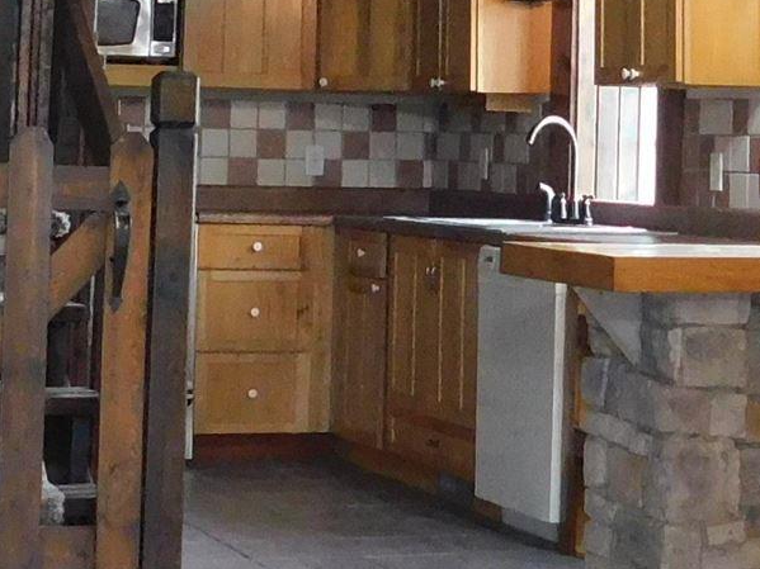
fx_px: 2590
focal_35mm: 118
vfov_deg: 12.2
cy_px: -158
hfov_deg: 16.7
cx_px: 424
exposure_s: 1/30
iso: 400
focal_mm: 4
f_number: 3
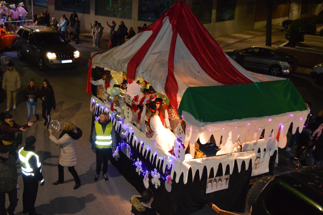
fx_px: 426
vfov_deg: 28.3
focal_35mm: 48
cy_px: 110
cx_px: 170
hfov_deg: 41.5
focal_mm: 29
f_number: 4.2
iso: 2800
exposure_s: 1/60
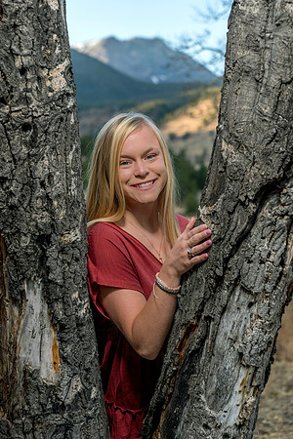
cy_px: 220
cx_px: 146
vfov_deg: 28.8
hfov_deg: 19.5
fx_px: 855
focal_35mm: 70
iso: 100
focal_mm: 70
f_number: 5
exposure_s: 1/200
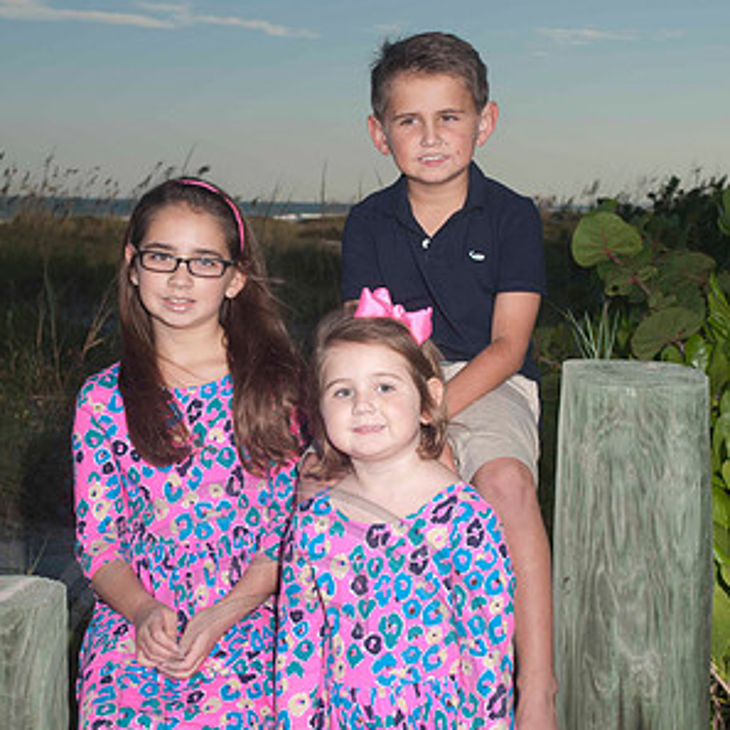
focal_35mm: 85
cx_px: 365
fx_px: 2028
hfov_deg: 20.4
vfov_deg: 20.4
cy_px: 401
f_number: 8
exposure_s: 1/250
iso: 100
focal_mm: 44
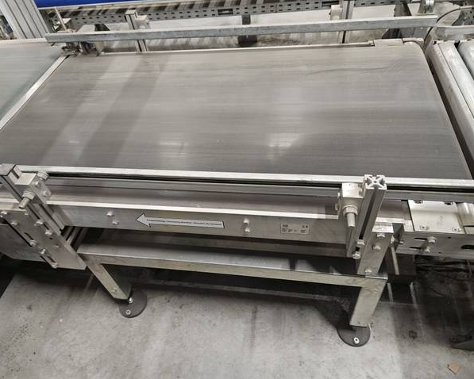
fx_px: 337
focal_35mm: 24
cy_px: 190
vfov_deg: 58.8
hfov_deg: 70.3
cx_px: 235
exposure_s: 1/25
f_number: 1.8
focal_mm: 5.4
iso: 500
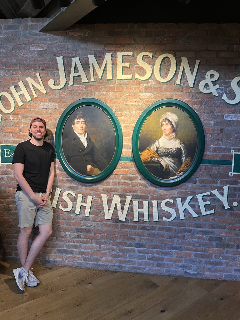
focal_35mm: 26
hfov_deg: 53.1
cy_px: 160
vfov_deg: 67.3
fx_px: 240
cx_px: 120
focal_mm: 5.1
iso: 125
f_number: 1.6
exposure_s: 1/76
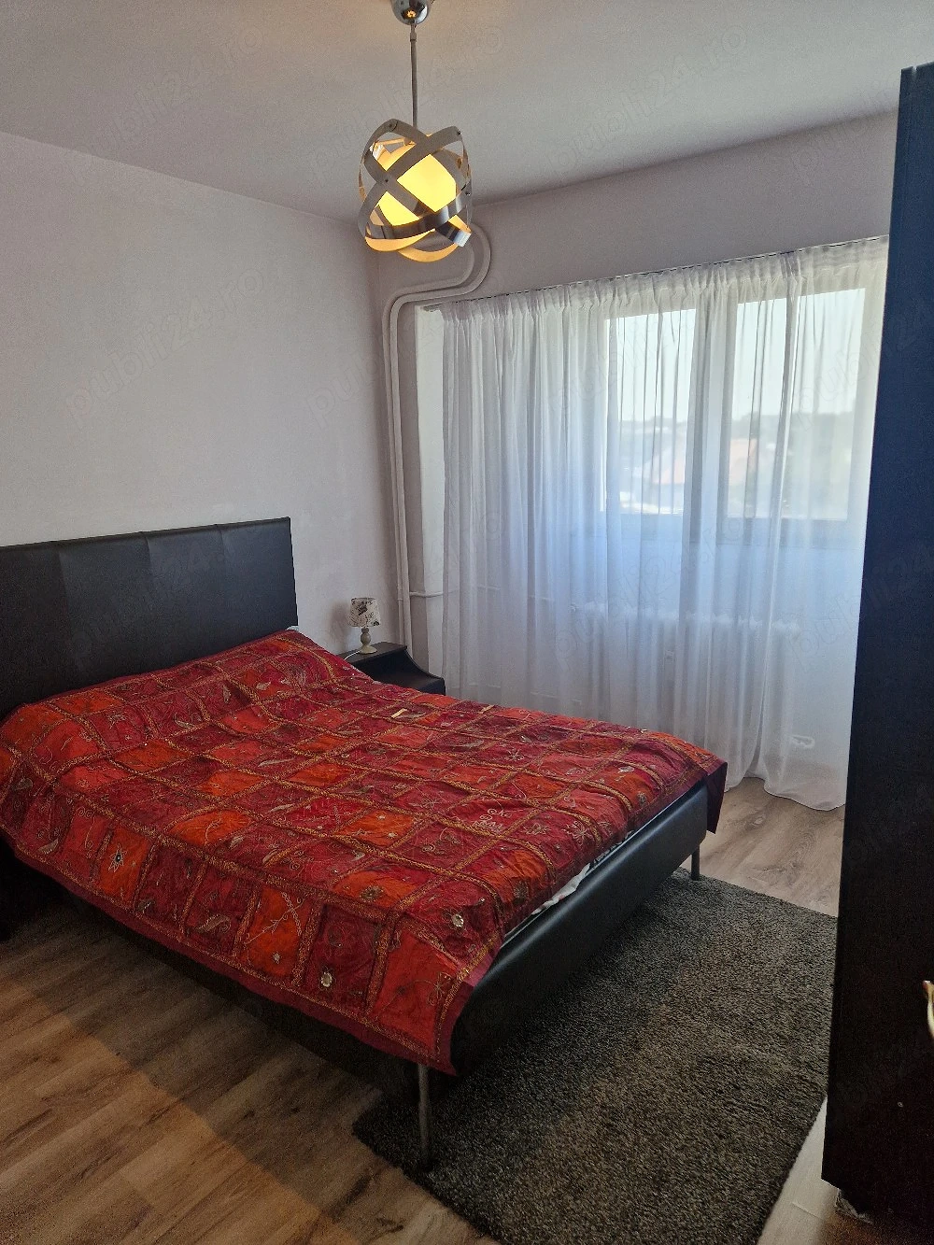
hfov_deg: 58.9
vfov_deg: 73.9
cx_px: 467
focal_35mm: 23
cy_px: 622
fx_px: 827
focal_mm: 5.4
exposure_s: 1/182
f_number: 1.8
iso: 64
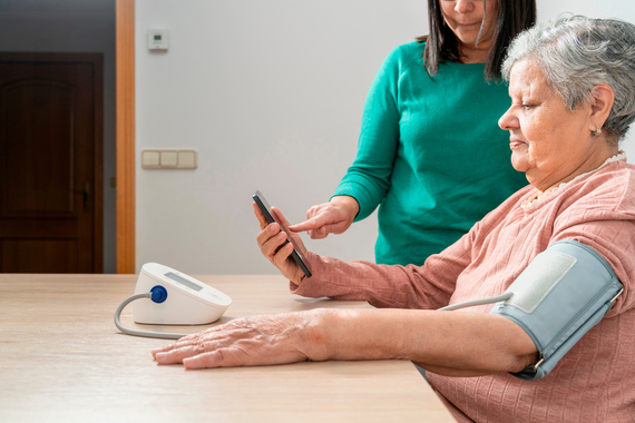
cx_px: 318
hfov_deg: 57.2
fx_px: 582
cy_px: 212
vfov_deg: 40.0
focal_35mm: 33
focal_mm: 33
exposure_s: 1/160
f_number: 5
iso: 320
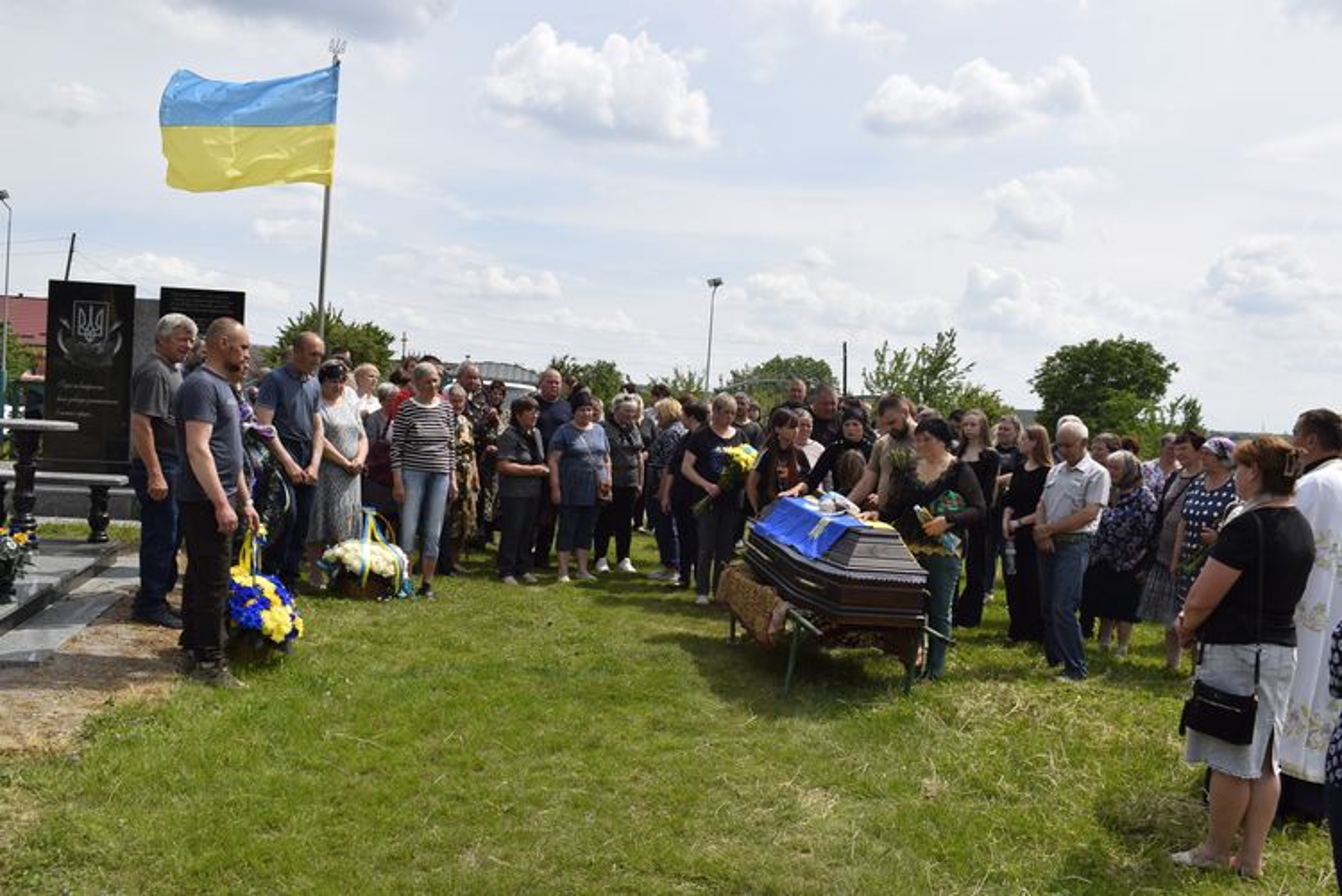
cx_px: 671
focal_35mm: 33
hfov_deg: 57.2
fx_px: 1231
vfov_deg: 40.0
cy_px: 448
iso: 100
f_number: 11
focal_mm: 22
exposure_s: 1/200
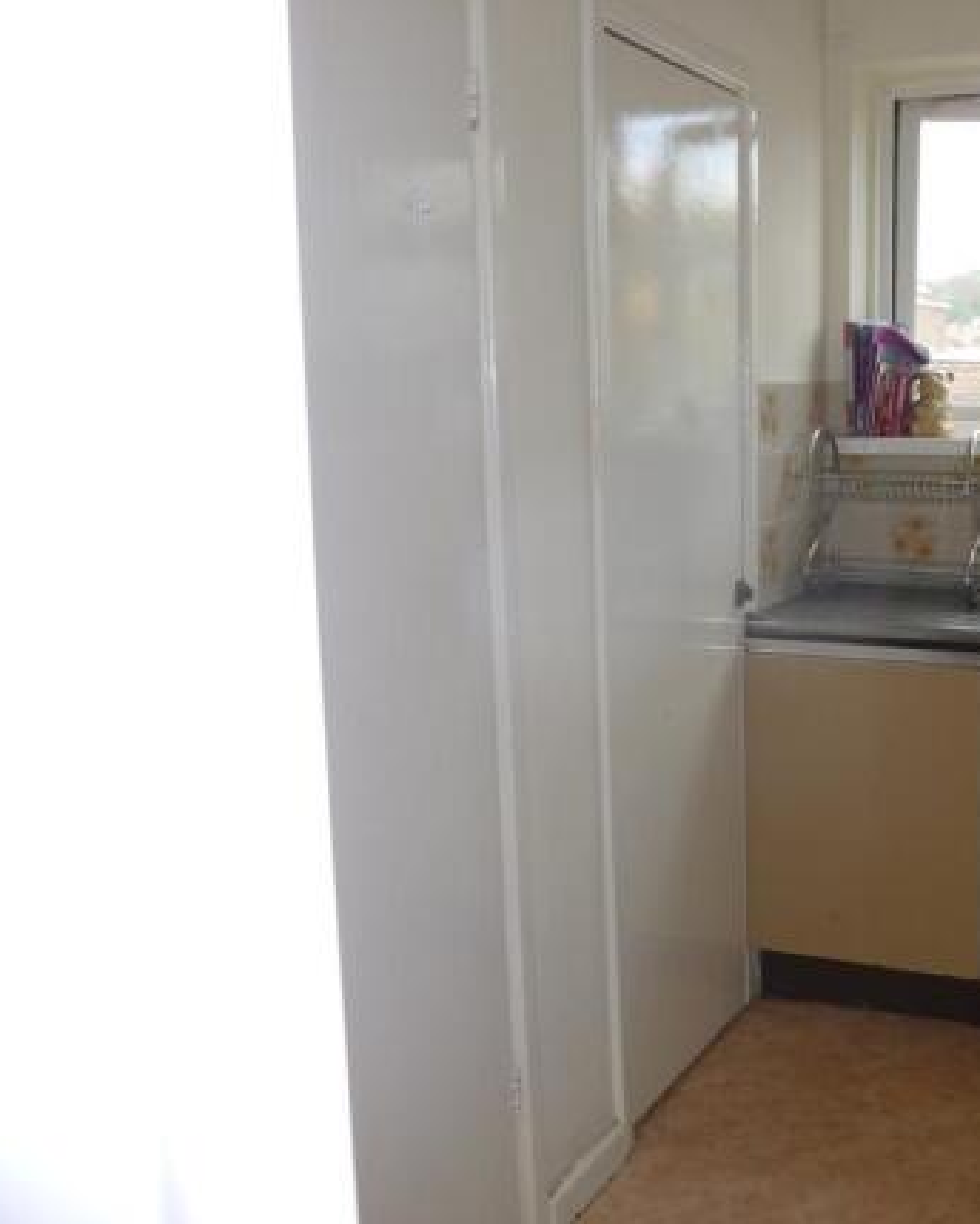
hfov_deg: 38.9
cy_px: 619
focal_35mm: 37
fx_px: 1341
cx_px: 758
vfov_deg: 49.1
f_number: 3.3
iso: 100
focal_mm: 5
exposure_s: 1/60
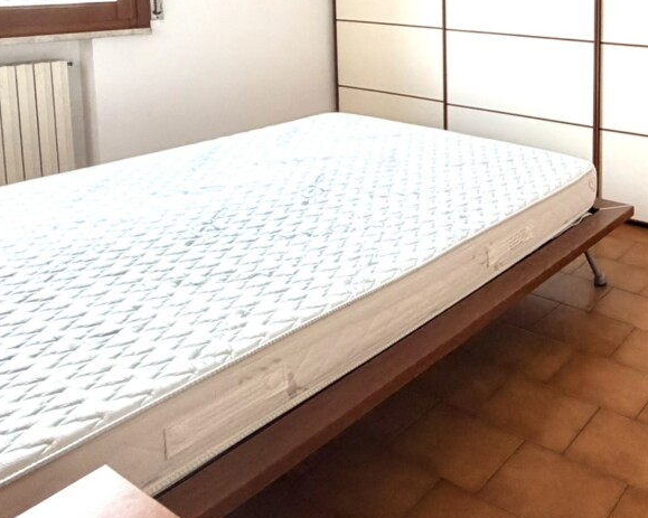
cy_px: 28
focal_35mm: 34
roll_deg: -0.3
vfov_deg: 39.4
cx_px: 614
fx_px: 652
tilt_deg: -4.7
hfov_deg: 46.3
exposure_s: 1/103
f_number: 2.2
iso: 320
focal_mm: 2.22
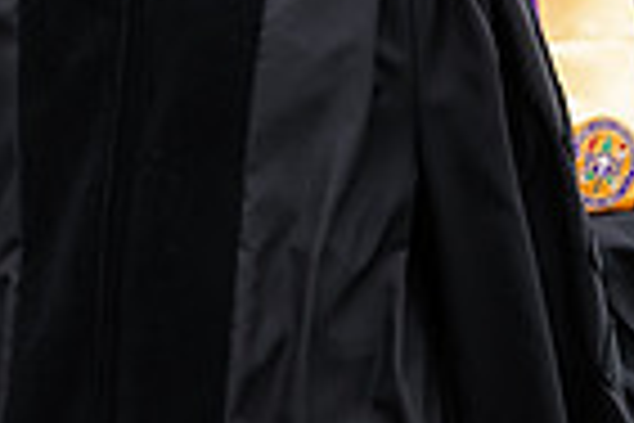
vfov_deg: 2.4
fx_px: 10161
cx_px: 346
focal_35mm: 577
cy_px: -101
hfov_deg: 3.6
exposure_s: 1/500
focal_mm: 140
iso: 500
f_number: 5.6
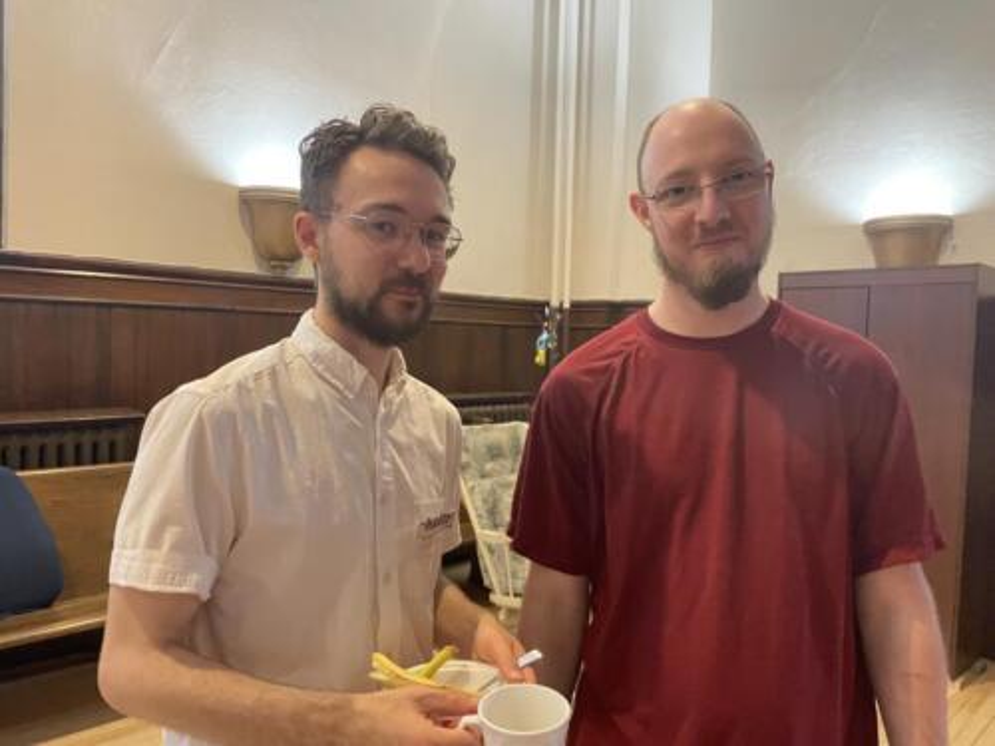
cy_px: 373
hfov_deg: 67.3
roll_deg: -1.0
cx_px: 498
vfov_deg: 53.1
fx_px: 747
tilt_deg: -1.5
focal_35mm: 26
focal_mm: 4.2
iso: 640
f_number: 1.6
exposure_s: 1/40
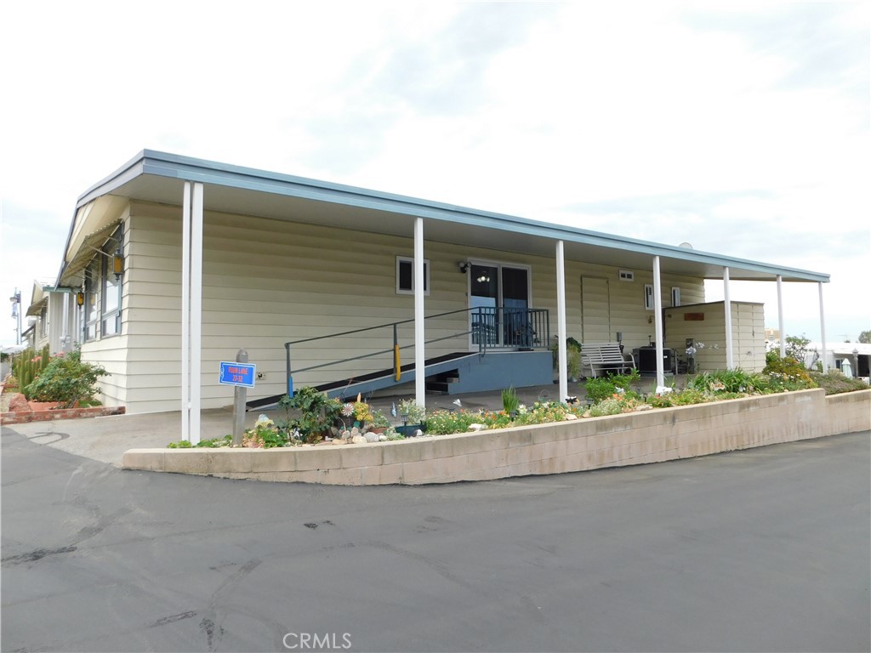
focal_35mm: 23
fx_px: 579
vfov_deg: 58.9
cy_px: 326
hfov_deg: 73.9
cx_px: 436
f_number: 3
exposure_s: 1/800
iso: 125
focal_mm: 4
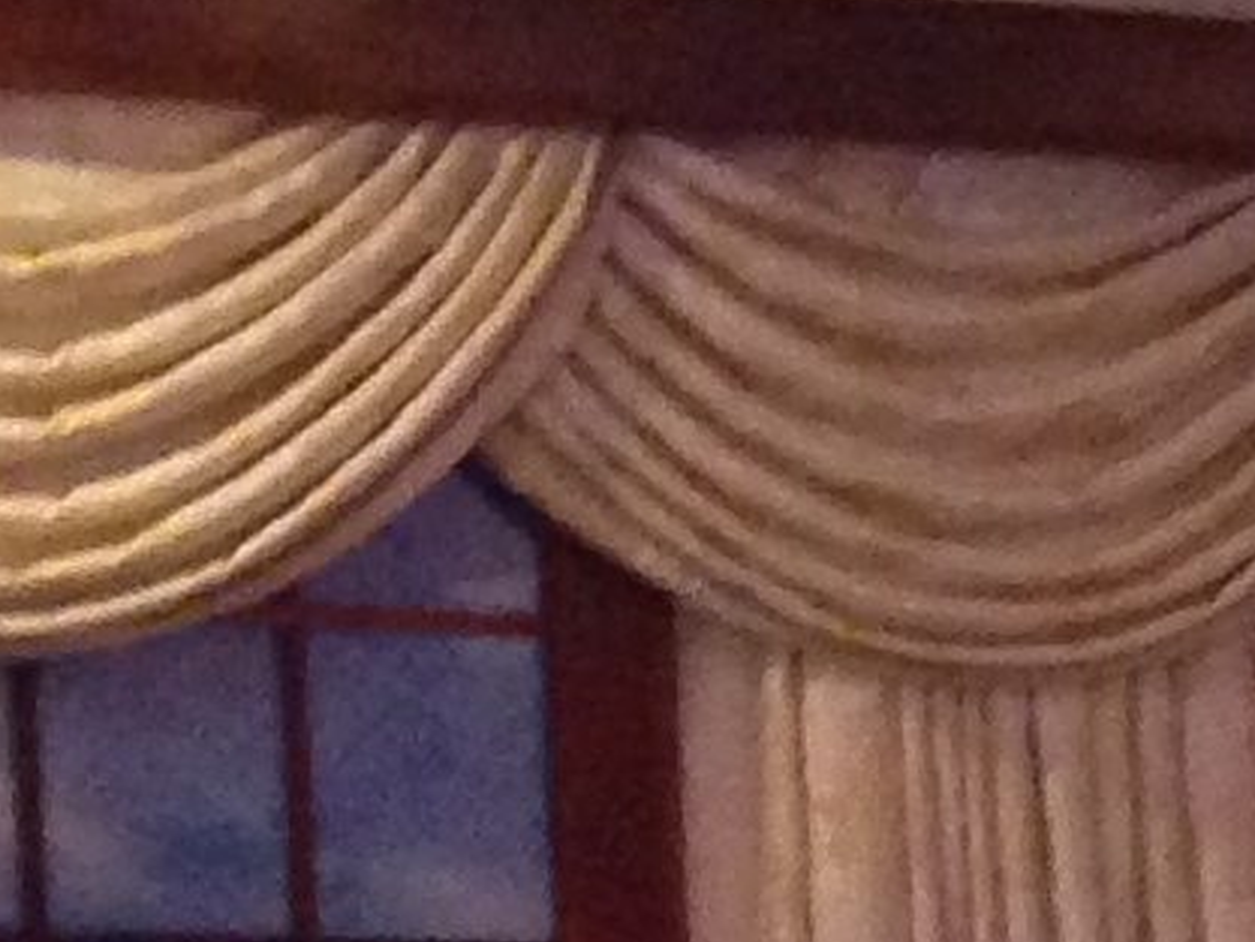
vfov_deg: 5.6
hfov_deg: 6.7
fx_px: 9356
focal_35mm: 258
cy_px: 2122
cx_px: 4177
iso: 320
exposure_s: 1/20
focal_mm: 4.13
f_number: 2.4
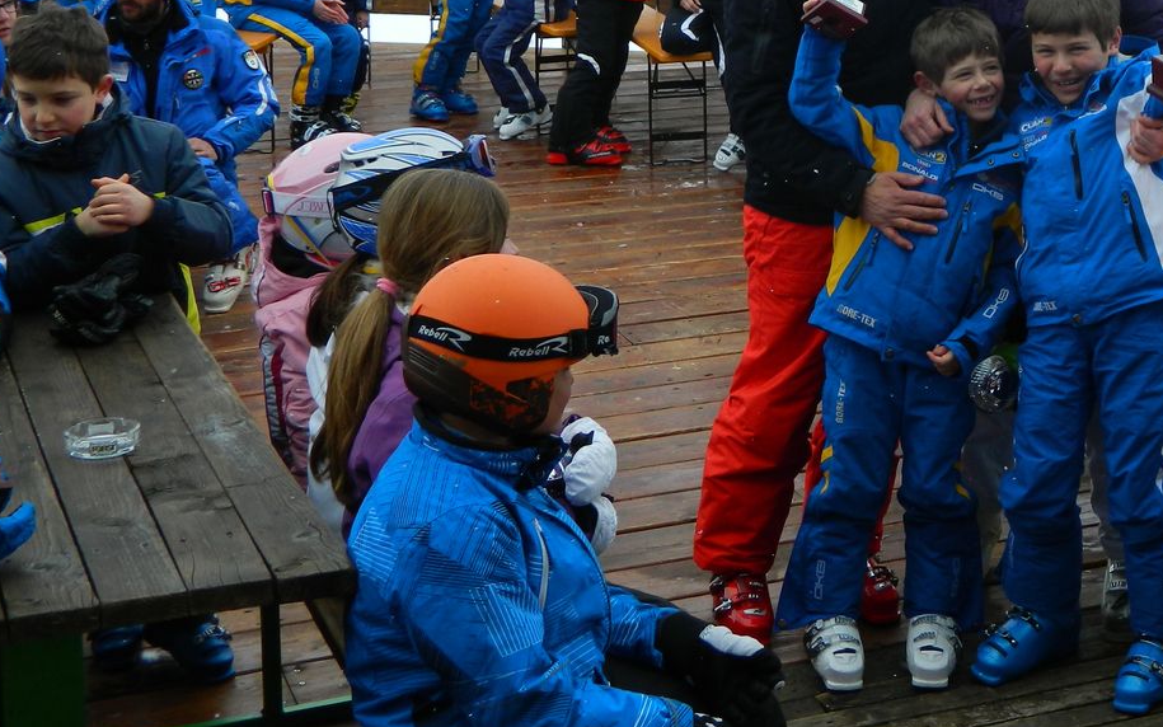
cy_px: 19
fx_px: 2409
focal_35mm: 76
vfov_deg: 16.8
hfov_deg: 26.4
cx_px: 998
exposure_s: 1/800
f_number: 3.5
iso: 80
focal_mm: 7.3
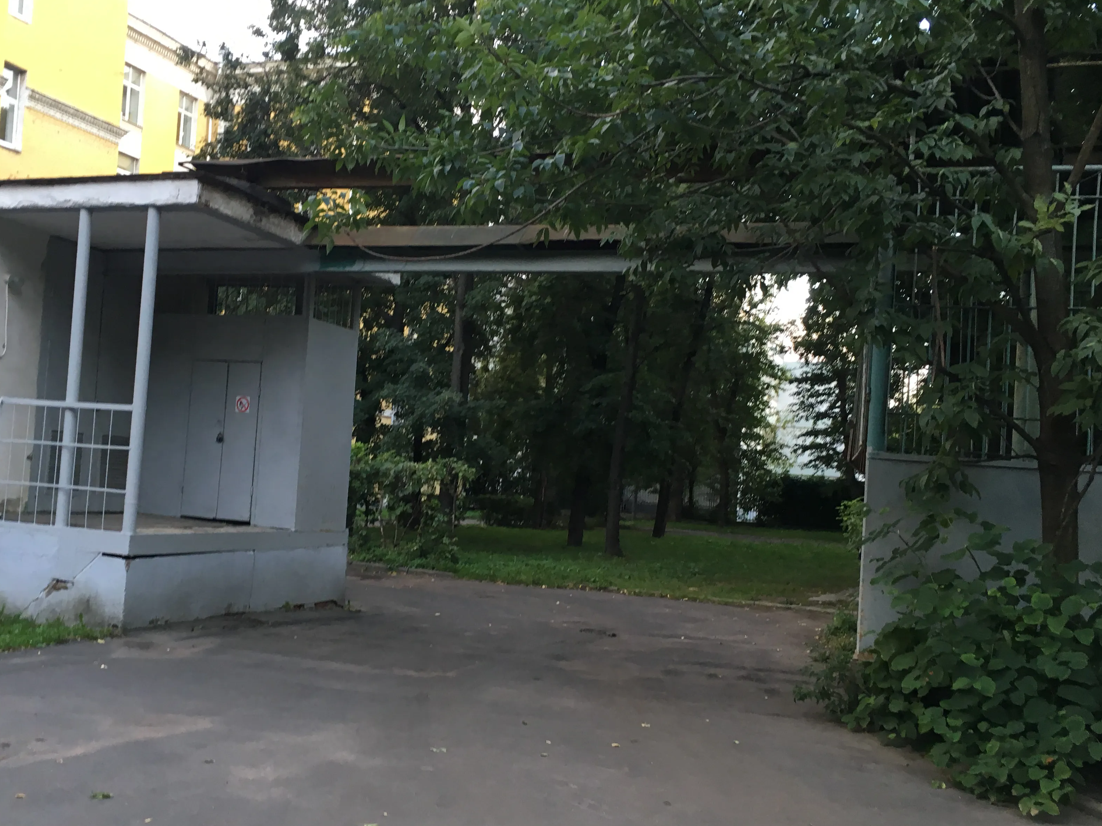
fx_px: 1178
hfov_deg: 50.0
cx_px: 475
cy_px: 431
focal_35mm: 37
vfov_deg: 38.7
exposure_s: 1/33
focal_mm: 4.15
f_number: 2.2
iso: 32
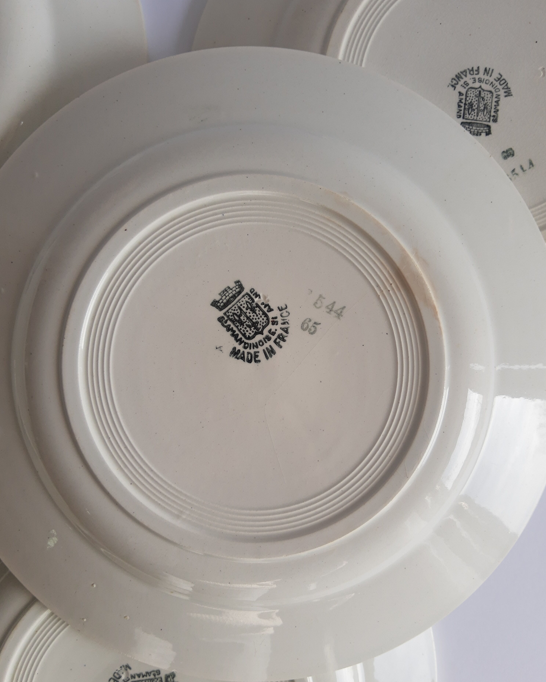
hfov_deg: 51.5
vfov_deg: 62.1
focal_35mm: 28
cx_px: 267
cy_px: 364
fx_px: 566
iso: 40
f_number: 1.8
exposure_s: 1/266
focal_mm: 3.95
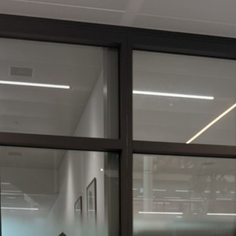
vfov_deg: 22.8
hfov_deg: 25.7
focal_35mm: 67
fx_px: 517
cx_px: 122
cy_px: 310
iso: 100
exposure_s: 1/100
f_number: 1.78
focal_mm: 6.76
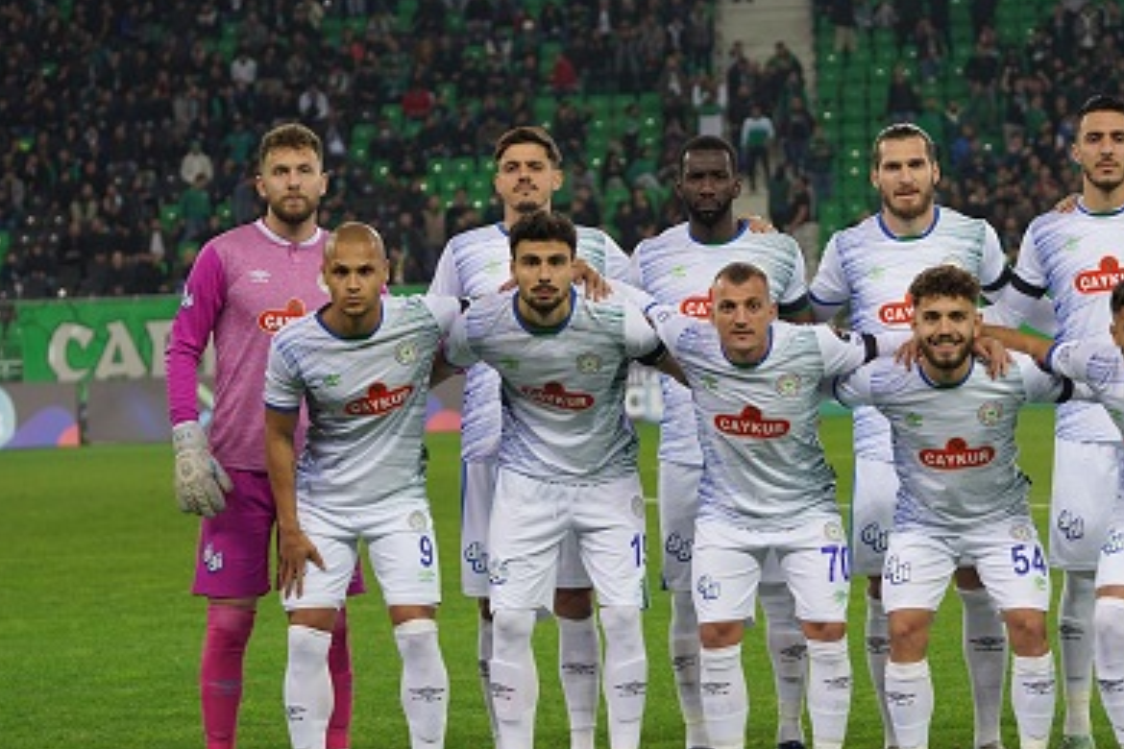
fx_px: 4808
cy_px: 490
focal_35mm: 154
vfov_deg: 8.9
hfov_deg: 13.3
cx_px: 726
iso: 500
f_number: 4.5
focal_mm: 100
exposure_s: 1/160
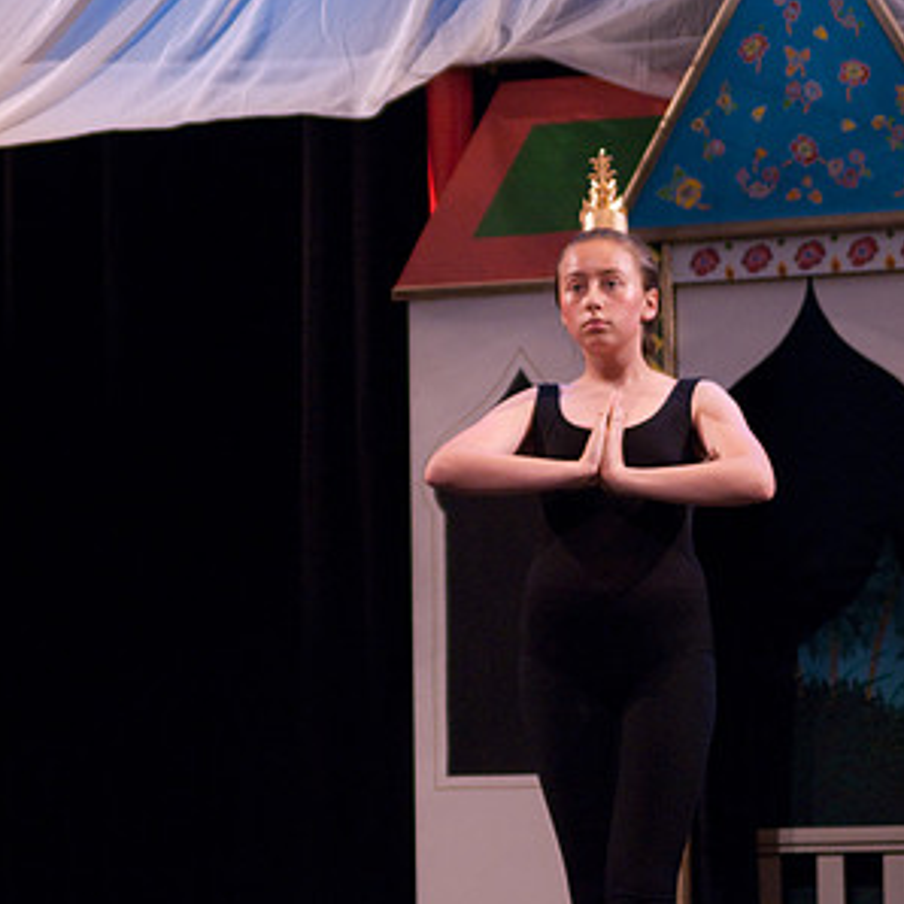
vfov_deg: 11.3
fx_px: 4550
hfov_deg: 11.3
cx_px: 454
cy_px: 579
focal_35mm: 154
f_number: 2.8
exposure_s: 1/40
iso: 1000
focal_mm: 80
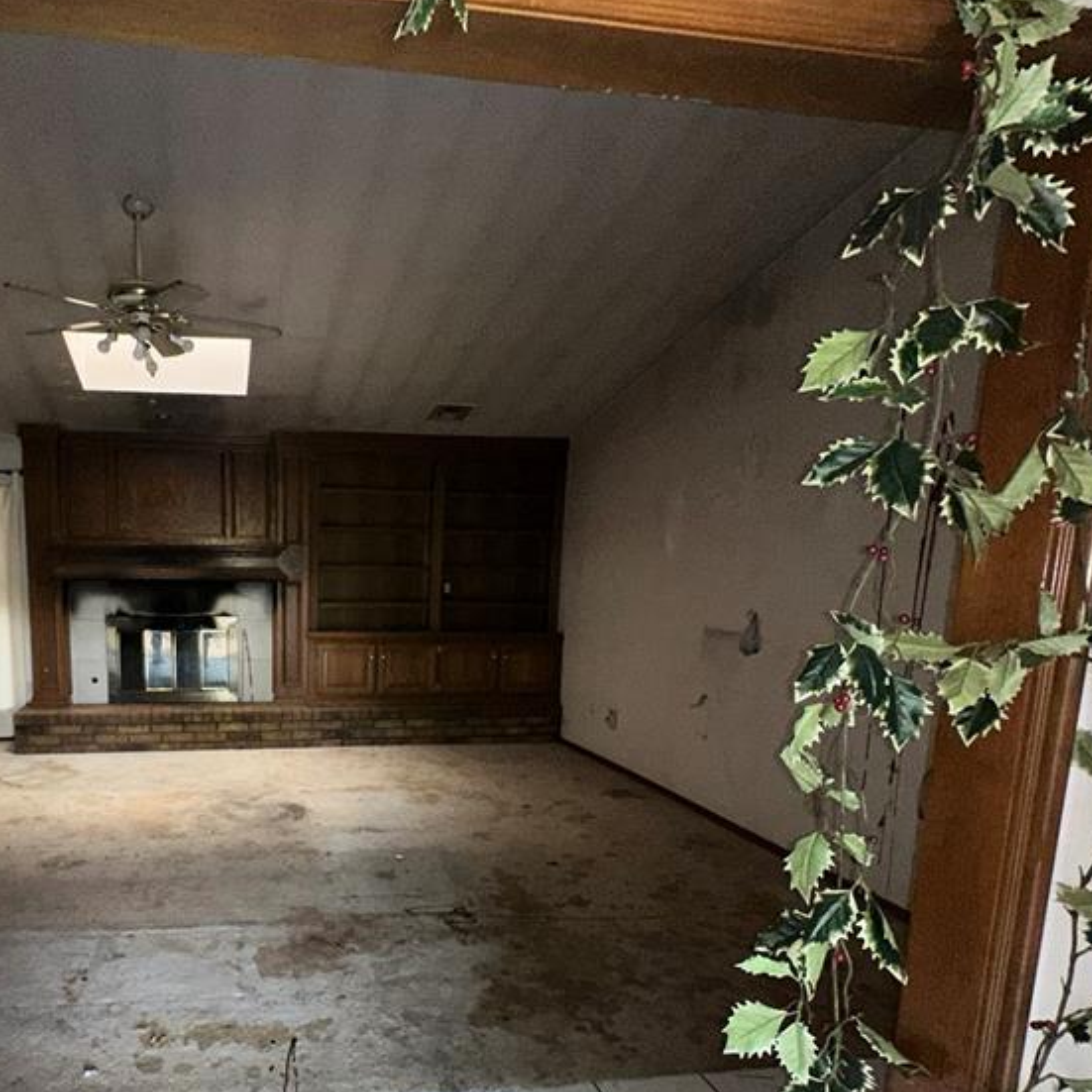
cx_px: 327
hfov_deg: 64.7
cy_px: 688
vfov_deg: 66.2
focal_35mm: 23
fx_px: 821
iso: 100
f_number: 2.2
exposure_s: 1/60
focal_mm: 2.22
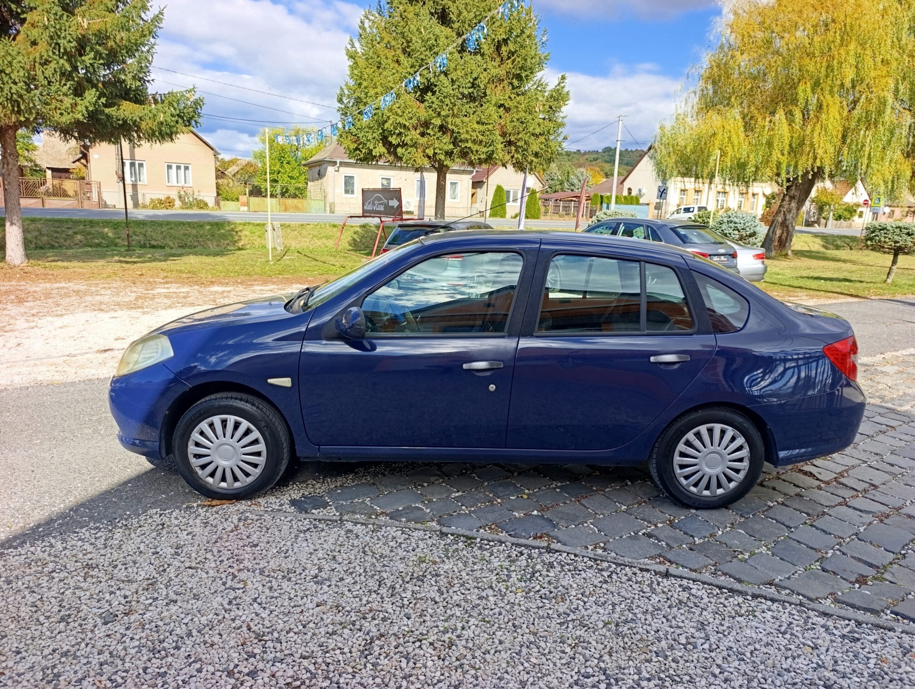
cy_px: 344
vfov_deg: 59.0
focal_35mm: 23
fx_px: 609
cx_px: 458
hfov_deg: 73.8
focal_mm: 6.14
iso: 50
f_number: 1.6
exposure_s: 1/238
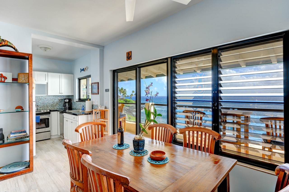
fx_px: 148
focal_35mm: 18
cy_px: 96
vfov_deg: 65.9
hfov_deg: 88.5
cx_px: 144
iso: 320
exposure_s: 1/40
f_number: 9
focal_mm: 18.5
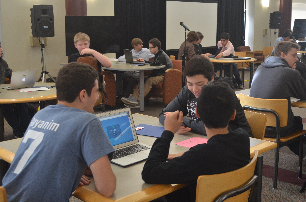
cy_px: 101
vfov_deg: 28.0
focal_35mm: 48
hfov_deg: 41.2
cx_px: 153
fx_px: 407
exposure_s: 1/40
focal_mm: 32
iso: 800
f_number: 4.8
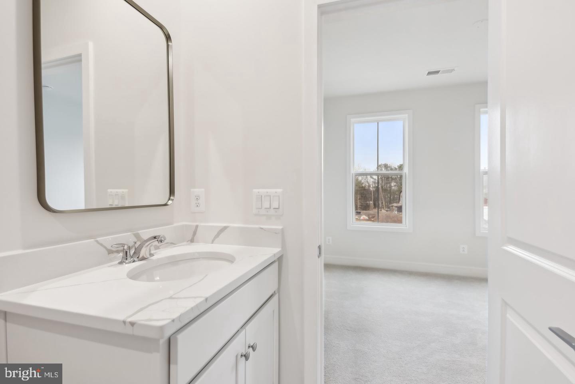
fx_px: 256
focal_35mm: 16
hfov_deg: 96.7
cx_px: 288
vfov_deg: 73.8
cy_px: 192
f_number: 8
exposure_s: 1/40
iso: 400
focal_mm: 16
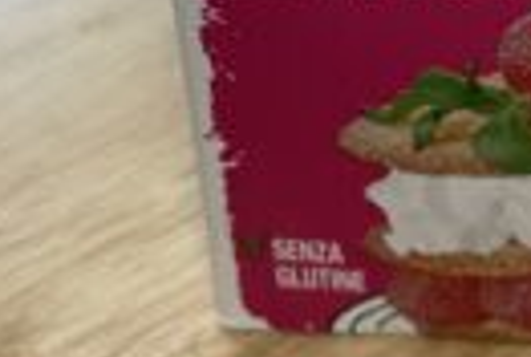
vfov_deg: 12.7
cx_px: 476
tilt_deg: -29.7
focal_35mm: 103
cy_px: -174
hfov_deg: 19.4
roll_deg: +2.6
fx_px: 1523
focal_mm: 4.25
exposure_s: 1/60
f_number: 1.8
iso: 200
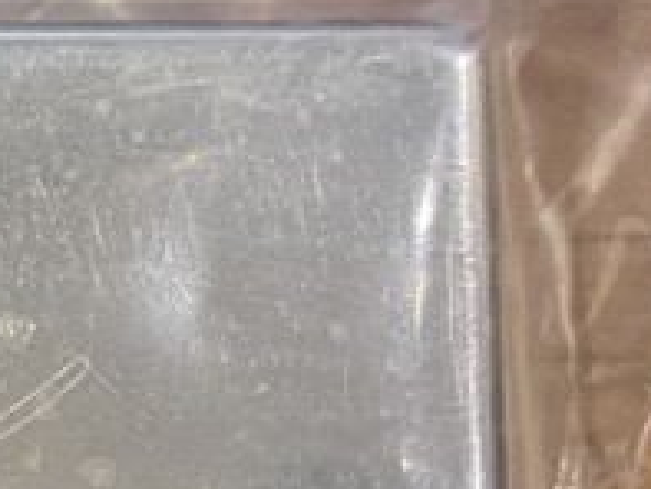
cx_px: -506
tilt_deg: -84.8
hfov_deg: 13.5
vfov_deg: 11.0
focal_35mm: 132
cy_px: 628
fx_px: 2484
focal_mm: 4.2
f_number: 1.6
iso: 400
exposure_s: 1/60
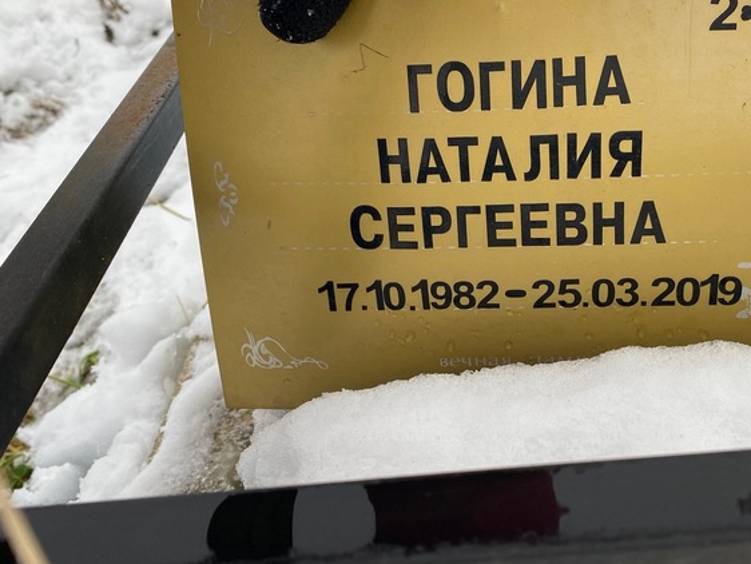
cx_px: 493
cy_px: 263
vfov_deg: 38.7
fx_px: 803
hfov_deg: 49.4
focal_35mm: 37
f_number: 1.8
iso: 32
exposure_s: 1/186
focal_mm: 4.25
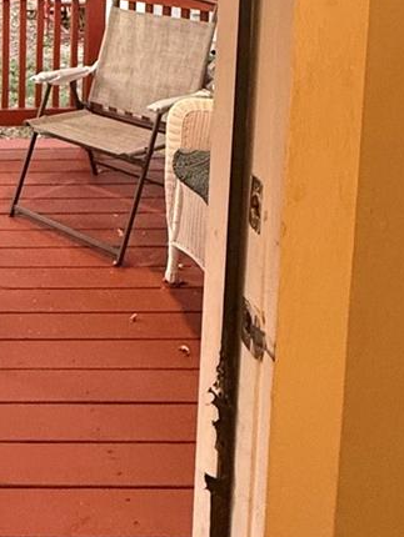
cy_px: -32
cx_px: -130
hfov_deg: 25.0
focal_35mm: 50
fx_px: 777
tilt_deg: -7.4
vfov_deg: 33.9
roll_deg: +0.2
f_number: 2.2
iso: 400
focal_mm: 2.22
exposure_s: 1/60
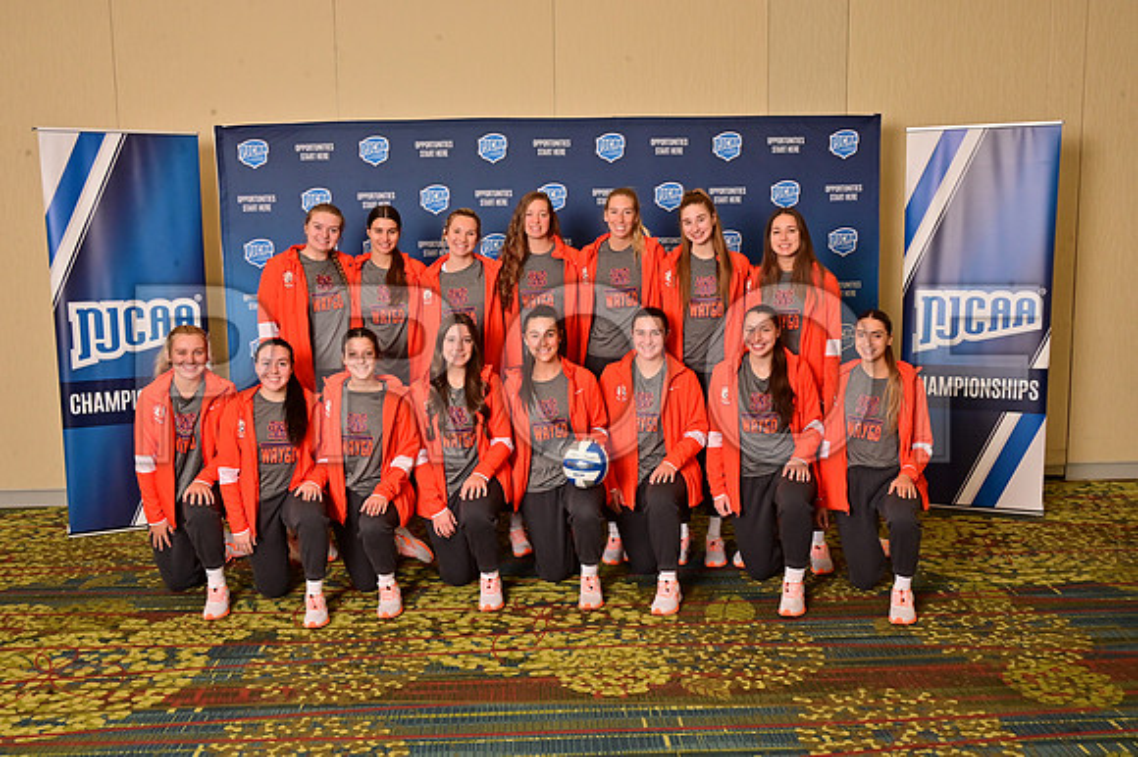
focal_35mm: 34
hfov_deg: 55.8
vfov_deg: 38.8
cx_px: 569
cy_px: 378
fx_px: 1074
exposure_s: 1/125
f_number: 13
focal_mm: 34
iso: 800
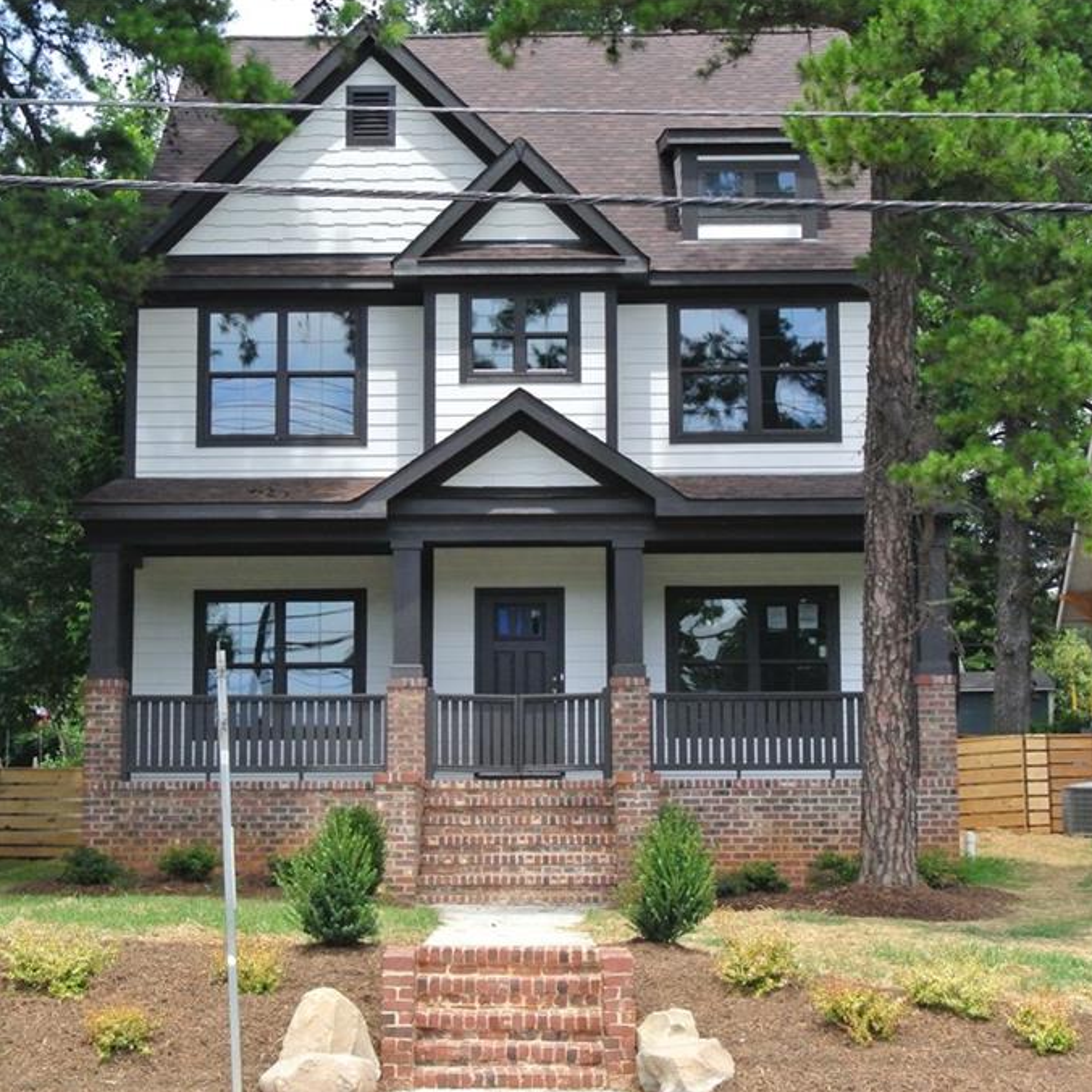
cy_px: 548
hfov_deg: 25.7
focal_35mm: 67
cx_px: 489
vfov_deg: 25.7
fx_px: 2391
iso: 800
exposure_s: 1/500
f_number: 4.8
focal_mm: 19.6
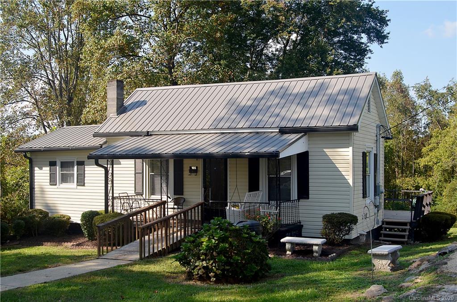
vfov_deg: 31.7
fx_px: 532
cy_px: 151
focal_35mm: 42
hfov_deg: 46.5
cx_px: 228
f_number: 5.6
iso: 100
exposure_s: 1/250
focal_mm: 28
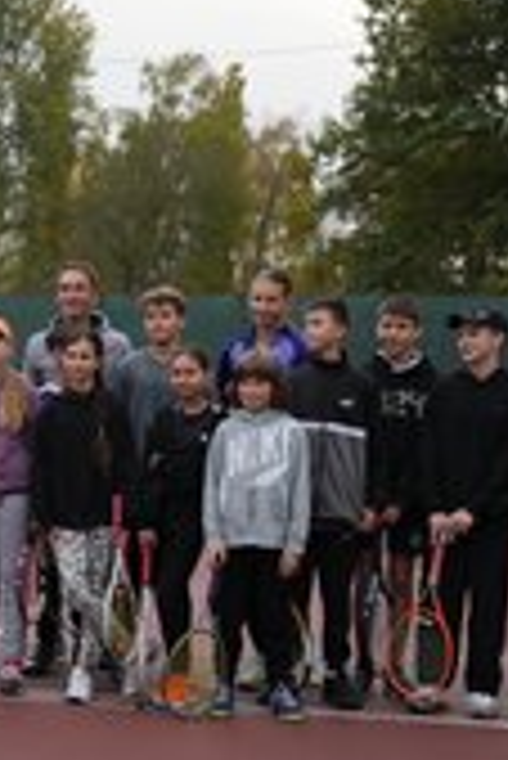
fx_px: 1795
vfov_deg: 23.8
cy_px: 465
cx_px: -67
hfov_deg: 15.6
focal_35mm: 85
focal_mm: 36
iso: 500
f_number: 2.8
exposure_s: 1/200
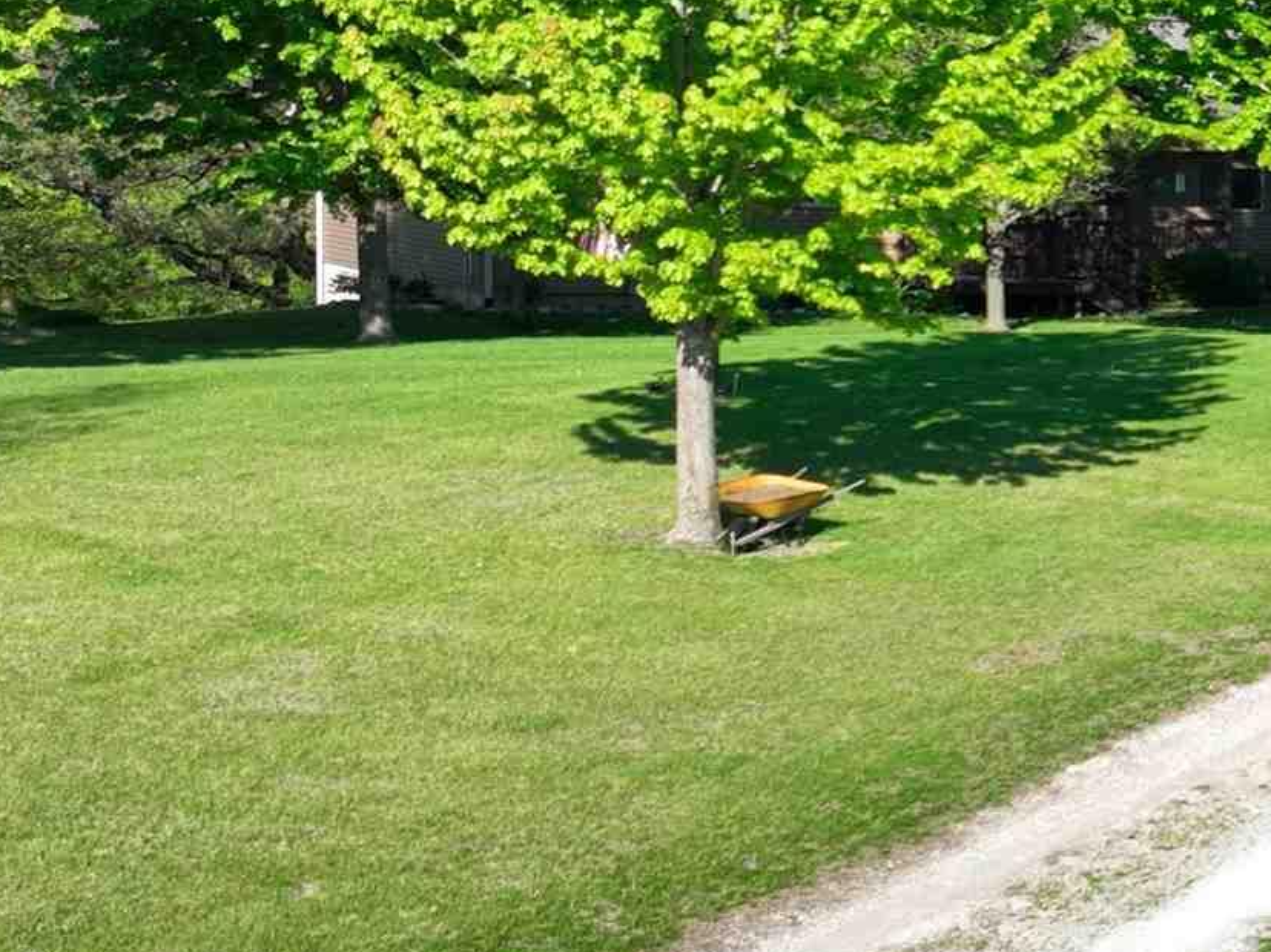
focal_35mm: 89
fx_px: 3266
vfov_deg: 16.6
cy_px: 406
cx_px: 2045
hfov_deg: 18.7
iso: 100
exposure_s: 1/1250
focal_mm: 12.29
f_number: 2.8
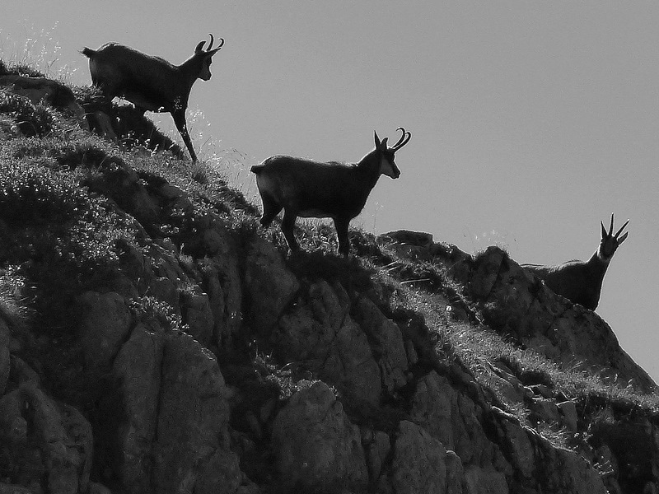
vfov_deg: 3.1
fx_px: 9233
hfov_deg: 4.1
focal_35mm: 485
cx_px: 330
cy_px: 247
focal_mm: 87.3
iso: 160
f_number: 4
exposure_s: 1/1300
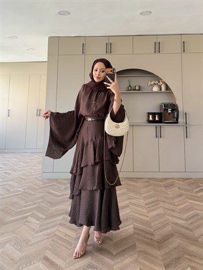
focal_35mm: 24
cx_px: 102
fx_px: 188
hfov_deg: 56.8
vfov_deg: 71.6
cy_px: 135
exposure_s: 1/121
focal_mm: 6.76
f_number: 1.78
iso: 160
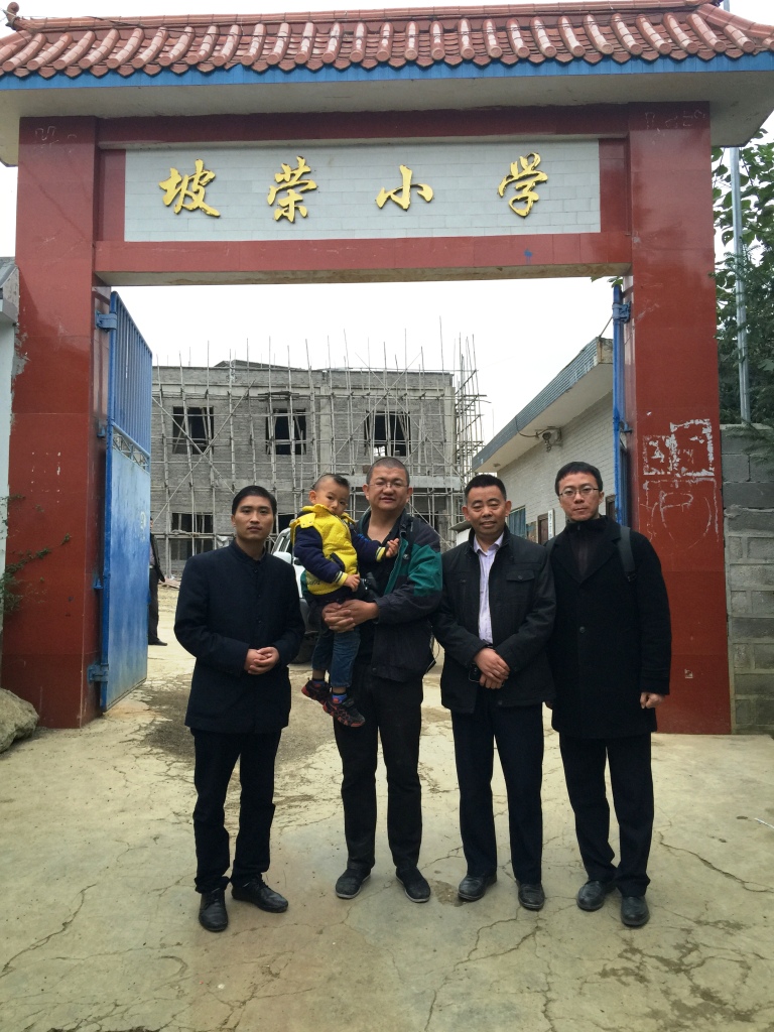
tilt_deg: +4.6
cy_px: 516
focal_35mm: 29
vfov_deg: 61.7
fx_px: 865
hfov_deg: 48.2
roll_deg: +0.9
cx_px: 387
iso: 32
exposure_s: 1/33
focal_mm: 4.15
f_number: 2.2
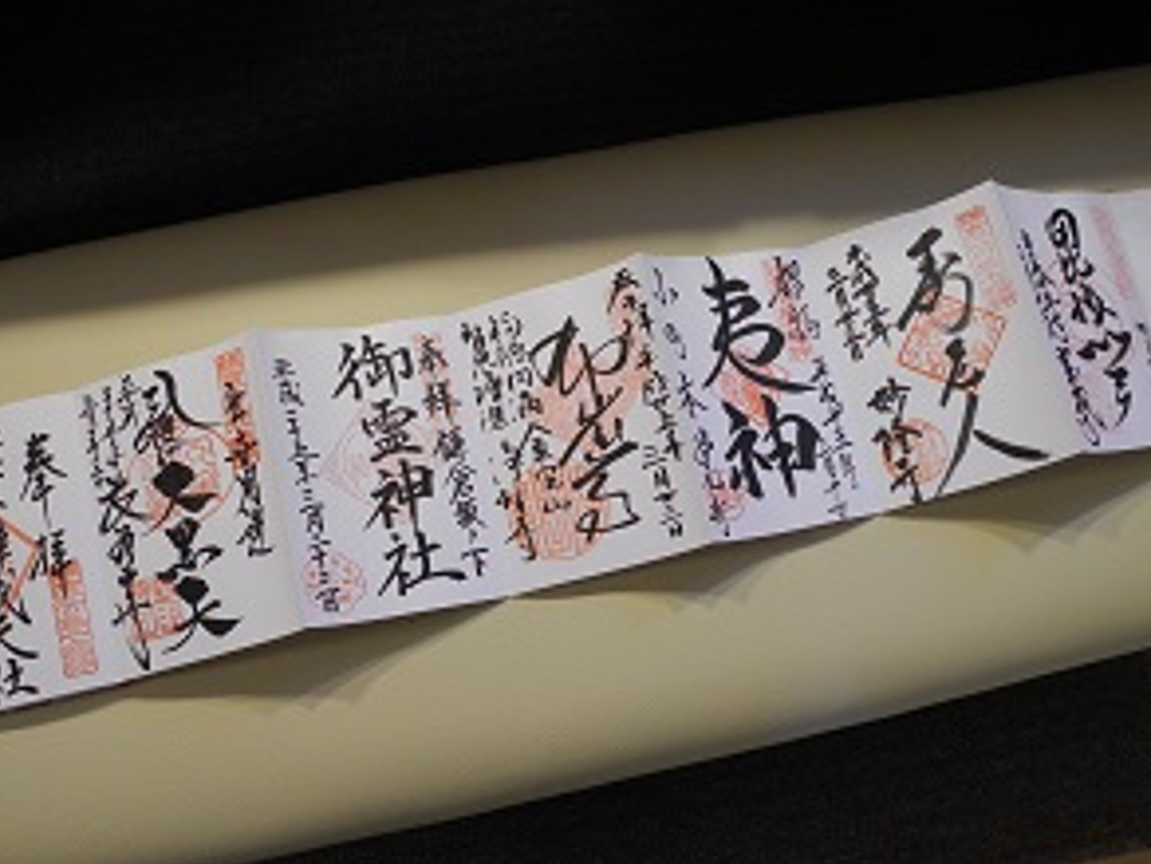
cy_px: 473
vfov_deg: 40.7
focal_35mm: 35
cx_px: 566
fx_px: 1164
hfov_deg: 52.6
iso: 339
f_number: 3.2
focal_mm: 6
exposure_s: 1/31.8
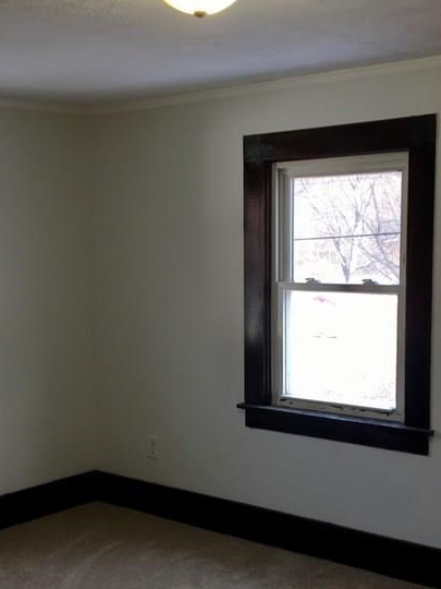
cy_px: 356
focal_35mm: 55
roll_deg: +0.5
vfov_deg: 34.8
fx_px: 934
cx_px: 180
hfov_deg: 26.5
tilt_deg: -6.7
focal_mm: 4.15
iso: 25
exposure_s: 1/31
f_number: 2.2
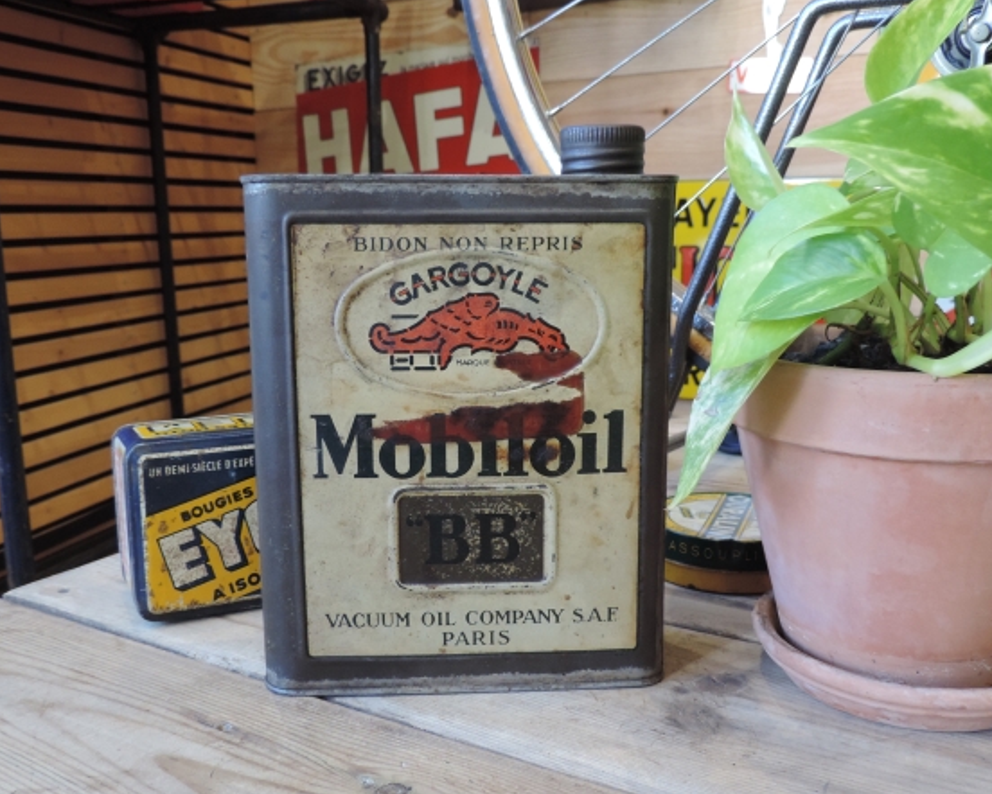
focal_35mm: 35
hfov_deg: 51.5
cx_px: 489
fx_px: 1028
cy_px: 401
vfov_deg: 42.2
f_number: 3.2
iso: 400
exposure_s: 1/25
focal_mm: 5.8
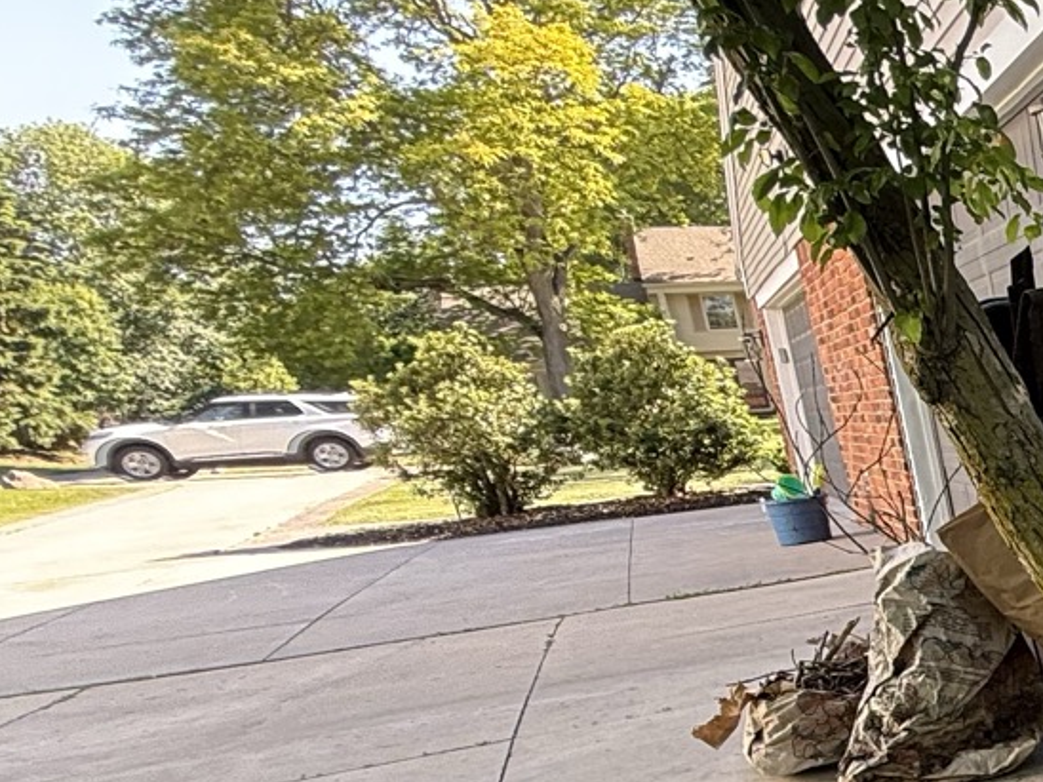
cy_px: 698
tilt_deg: -13.0
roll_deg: +3.4
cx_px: 1663
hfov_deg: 26.1
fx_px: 1386
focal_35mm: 46
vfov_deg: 30.2
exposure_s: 1/99
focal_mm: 2.22
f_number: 2.2
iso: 80
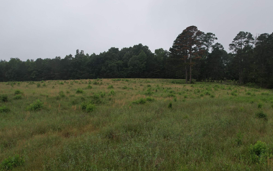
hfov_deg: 64.0
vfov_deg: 43.0
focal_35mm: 29
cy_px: 99
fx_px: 216
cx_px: 164
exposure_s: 1/640
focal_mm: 8.38
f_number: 2.8
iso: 100
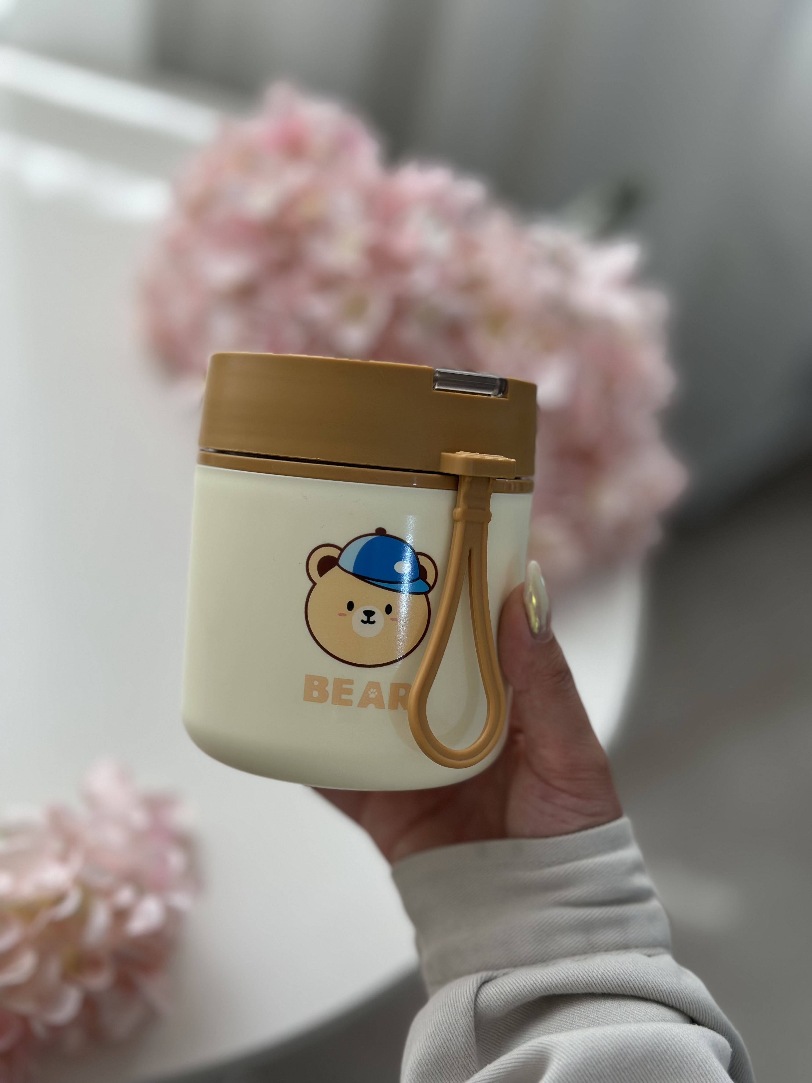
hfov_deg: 30.3
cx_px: 406
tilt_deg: -50.2
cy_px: 542
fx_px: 1501
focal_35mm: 48
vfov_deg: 39.7
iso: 64
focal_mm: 6.86
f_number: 1.78
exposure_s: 1/145
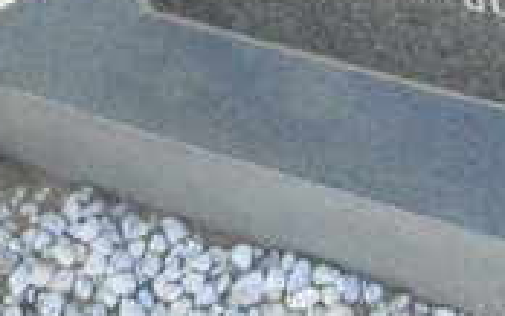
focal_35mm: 127
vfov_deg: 9.2
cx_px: 453
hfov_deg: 16.2
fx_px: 1749
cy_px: -461
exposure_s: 1/80
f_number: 6.3
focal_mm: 4.6
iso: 200
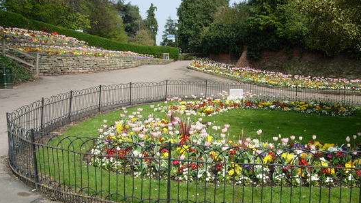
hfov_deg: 50.5
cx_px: 180
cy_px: 85
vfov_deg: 29.7
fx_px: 383
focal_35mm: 40
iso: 50
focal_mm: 7.5
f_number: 5.4
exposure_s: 1/264
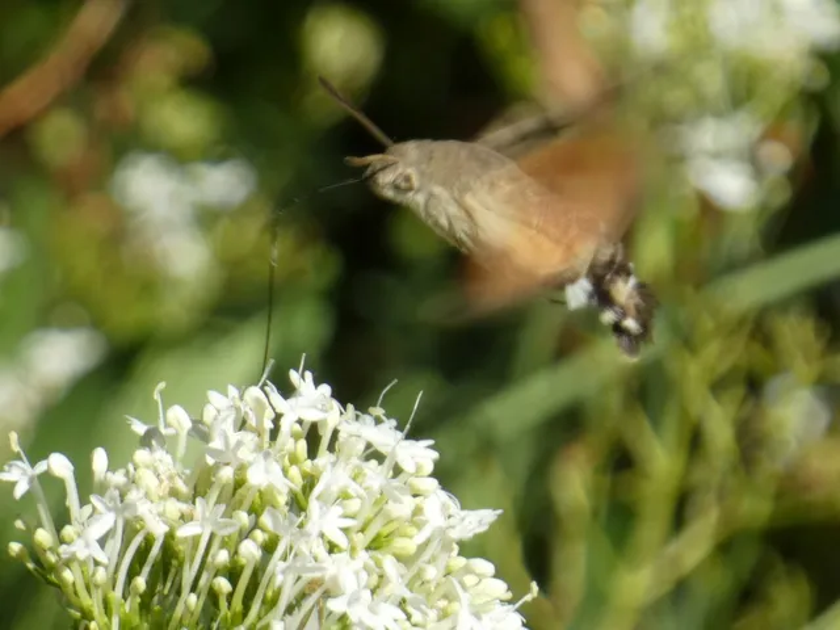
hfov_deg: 4.0
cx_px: 420
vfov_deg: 3.0
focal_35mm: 500
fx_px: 12133
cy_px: 315
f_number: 5.6
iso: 80
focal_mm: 89.5
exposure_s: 1/160
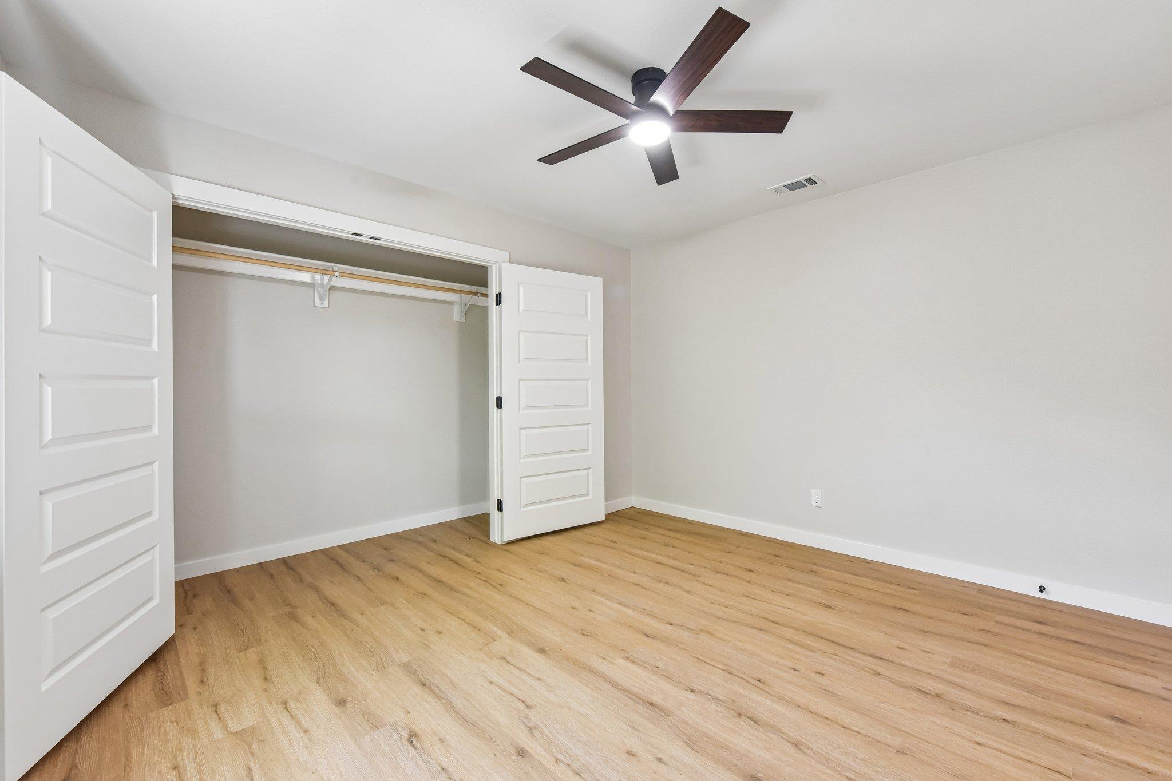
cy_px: 390
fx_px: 456
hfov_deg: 104.3
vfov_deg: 81.2
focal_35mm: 14
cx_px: 586
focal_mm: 14
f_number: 8
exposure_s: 1/15
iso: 720
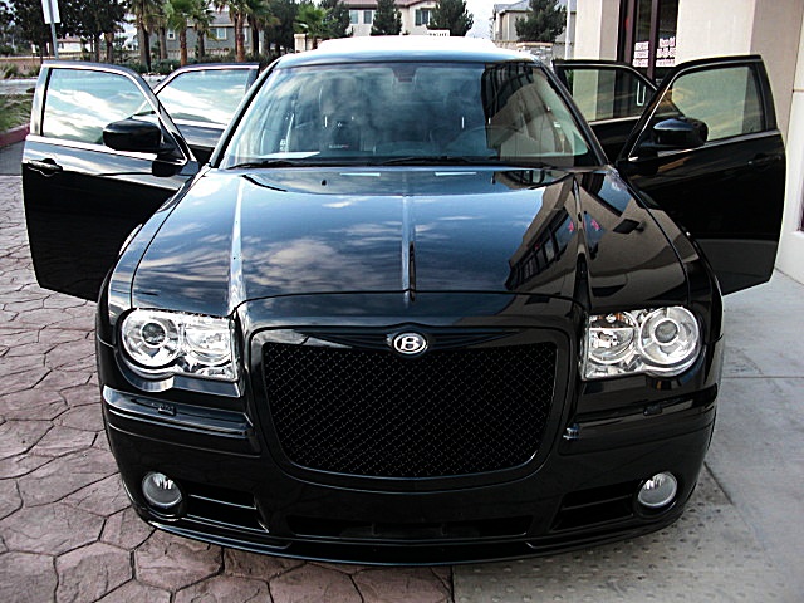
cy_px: 302
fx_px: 836
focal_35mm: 36
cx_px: 402
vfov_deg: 39.7
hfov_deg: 51.4
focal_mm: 6.3
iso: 100
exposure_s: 1/125
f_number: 2.8
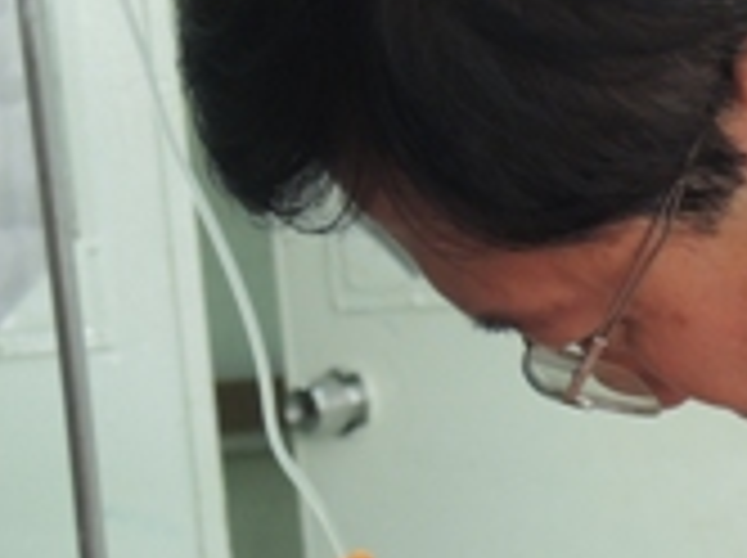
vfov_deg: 7.6
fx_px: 4159
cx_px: 1120
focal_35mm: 193
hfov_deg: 9.9
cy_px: 567
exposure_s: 1/50
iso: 250
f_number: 2.8
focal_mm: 11
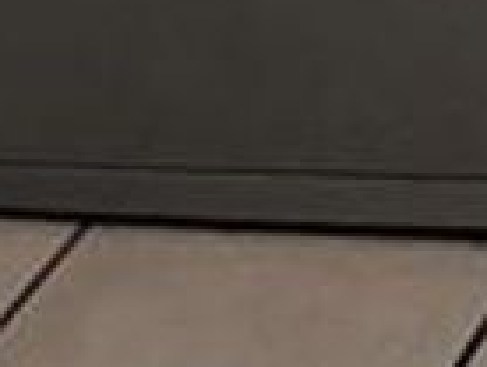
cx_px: 1768
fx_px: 3340
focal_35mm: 237
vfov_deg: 4.9
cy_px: -1597
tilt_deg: -5.5
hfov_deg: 6.9
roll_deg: -1.4
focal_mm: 6.76
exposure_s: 1/120
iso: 100
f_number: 1.78
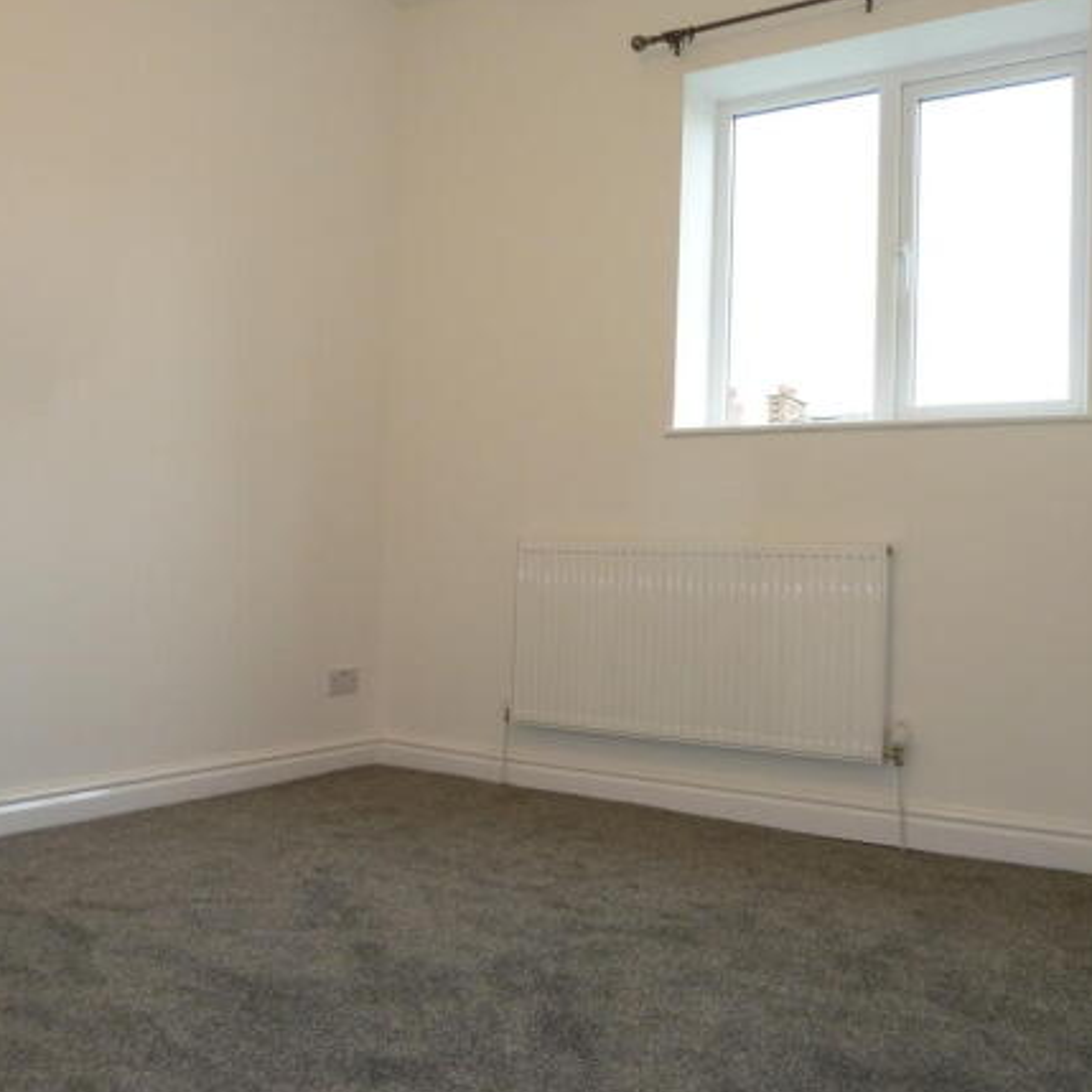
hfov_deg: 54.0
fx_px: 1071
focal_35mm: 30
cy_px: 549
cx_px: 566
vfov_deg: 54.0
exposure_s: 1/30
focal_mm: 4.1
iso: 200
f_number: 3.3
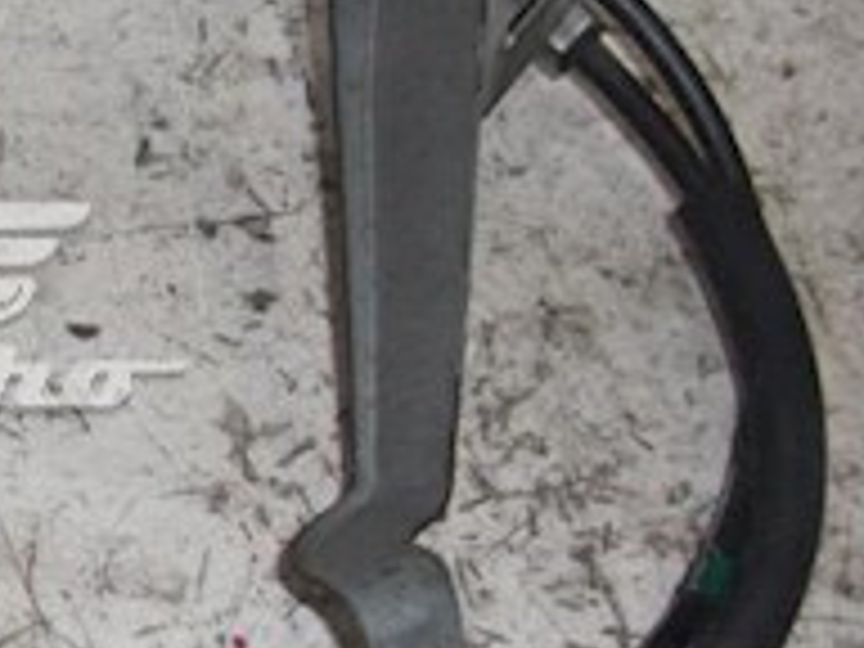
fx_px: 2995
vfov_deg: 12.3
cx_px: -356
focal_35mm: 120
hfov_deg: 15.4
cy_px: 338
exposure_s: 1/60
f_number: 2.8
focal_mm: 6.3
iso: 100
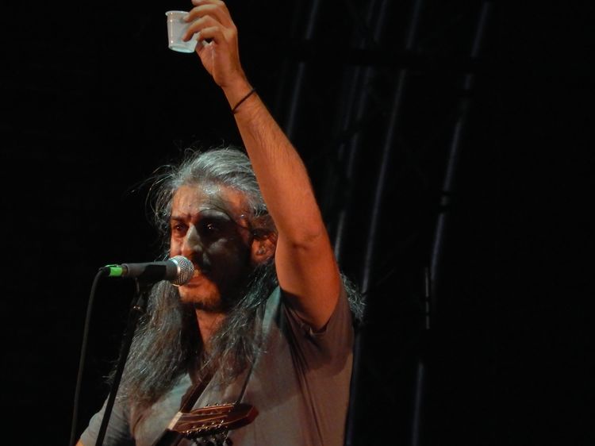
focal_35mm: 603
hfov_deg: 3.3
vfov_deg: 2.5
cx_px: 298
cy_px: 223
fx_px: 10361
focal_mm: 107.1
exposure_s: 1/125
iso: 1400
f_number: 5.8
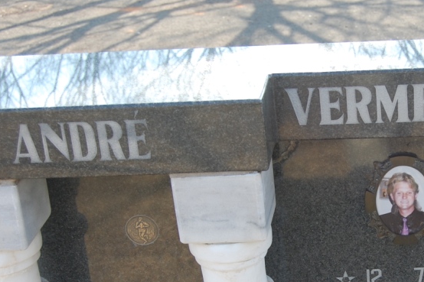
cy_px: 198
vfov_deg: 15.8
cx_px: 350
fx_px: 1012
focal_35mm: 86
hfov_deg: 23.3
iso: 200
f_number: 5.6
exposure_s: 1/125
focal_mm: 31
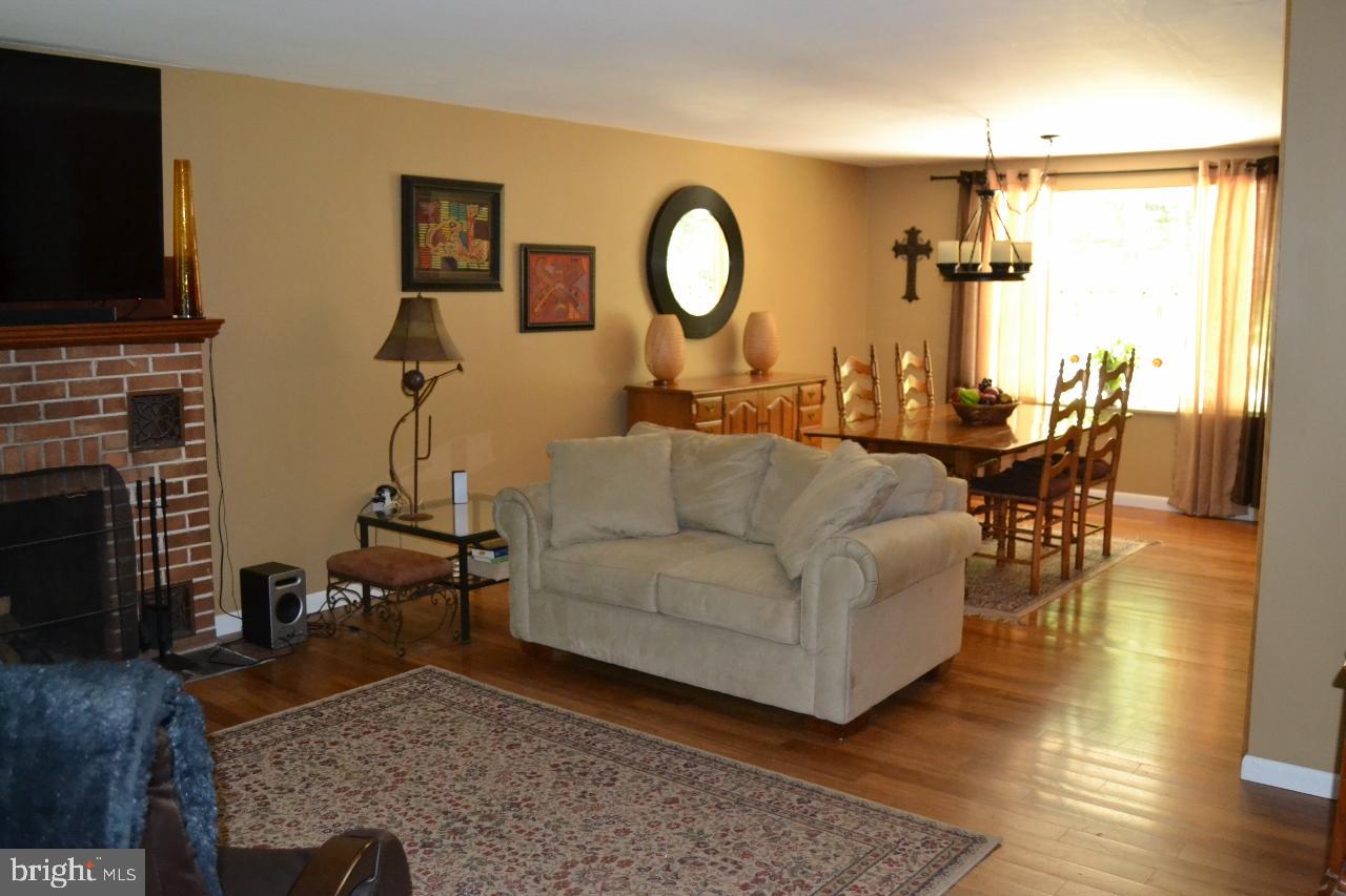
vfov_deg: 43.6
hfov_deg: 61.9
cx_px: 673
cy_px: 448
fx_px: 1121
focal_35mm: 30
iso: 2800
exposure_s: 1/60
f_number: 3.5
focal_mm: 20
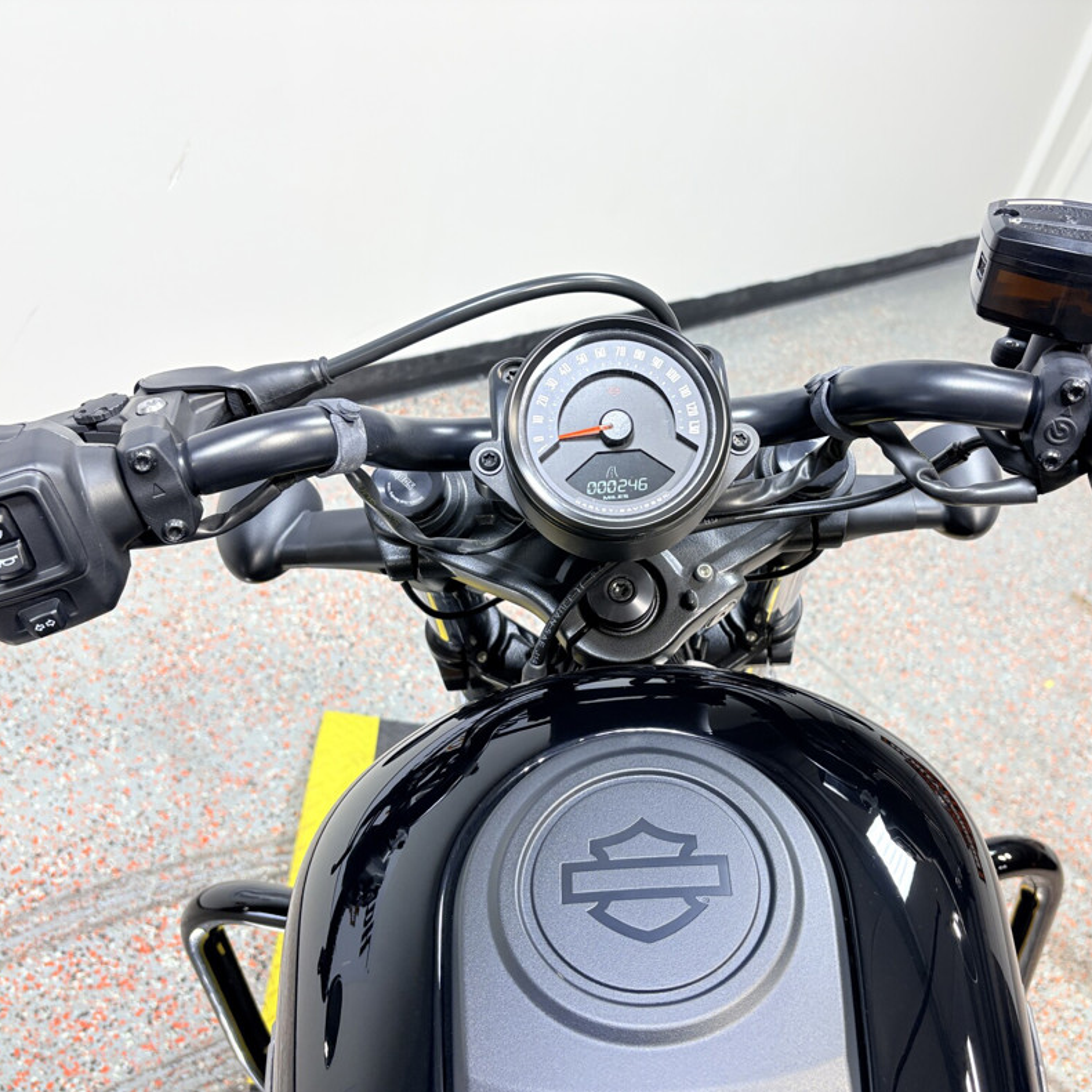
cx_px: 616
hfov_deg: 52.4
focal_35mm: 31
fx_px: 1106
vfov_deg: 52.5
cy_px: 548
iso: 50
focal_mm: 5.96
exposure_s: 1/120
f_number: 1.6
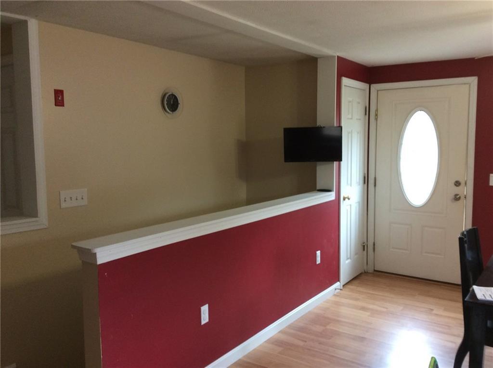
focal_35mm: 32
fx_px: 455
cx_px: 246
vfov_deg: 44.0
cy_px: 184
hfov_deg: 56.9
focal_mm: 3.3
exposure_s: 1/24
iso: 64
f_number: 2.4
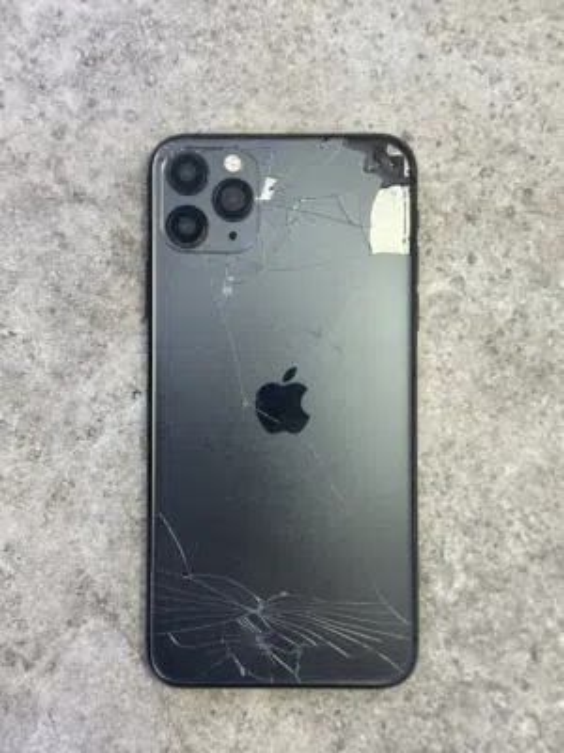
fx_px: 1043
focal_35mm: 48
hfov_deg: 30.3
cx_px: 282
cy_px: 376
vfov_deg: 39.7
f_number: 1.78
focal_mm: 6.86
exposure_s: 1/52
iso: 400
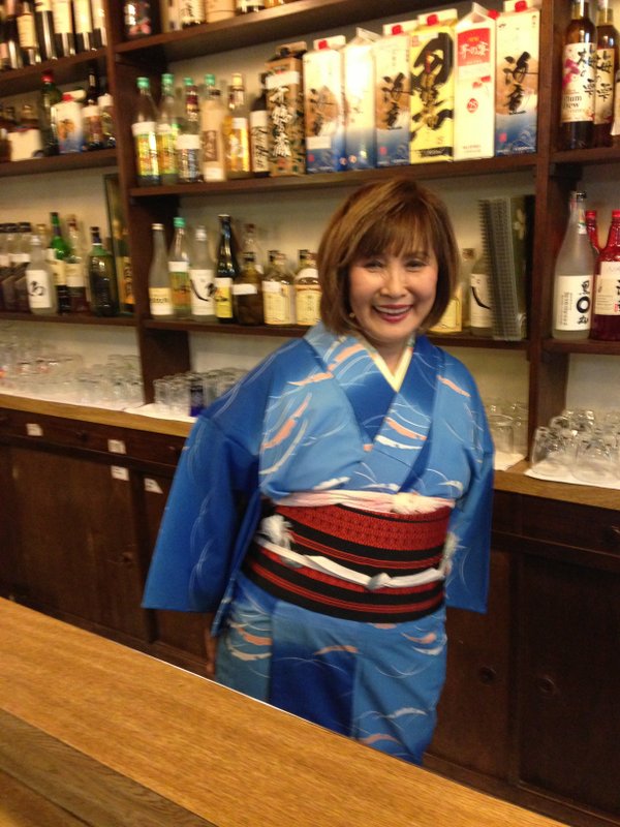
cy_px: 414
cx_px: 310
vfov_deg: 55.4
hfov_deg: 42.9
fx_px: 788
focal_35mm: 33
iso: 400
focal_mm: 4.13
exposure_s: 1/15
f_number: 2.4
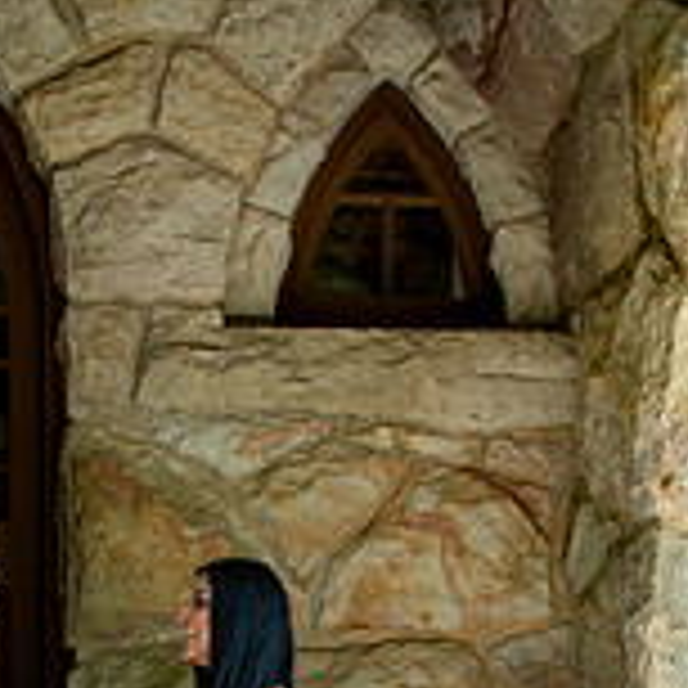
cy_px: 768
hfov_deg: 21.4
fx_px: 1821
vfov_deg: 20.3
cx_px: 336
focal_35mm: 81
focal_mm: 24
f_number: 2.8
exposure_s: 1/320
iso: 160
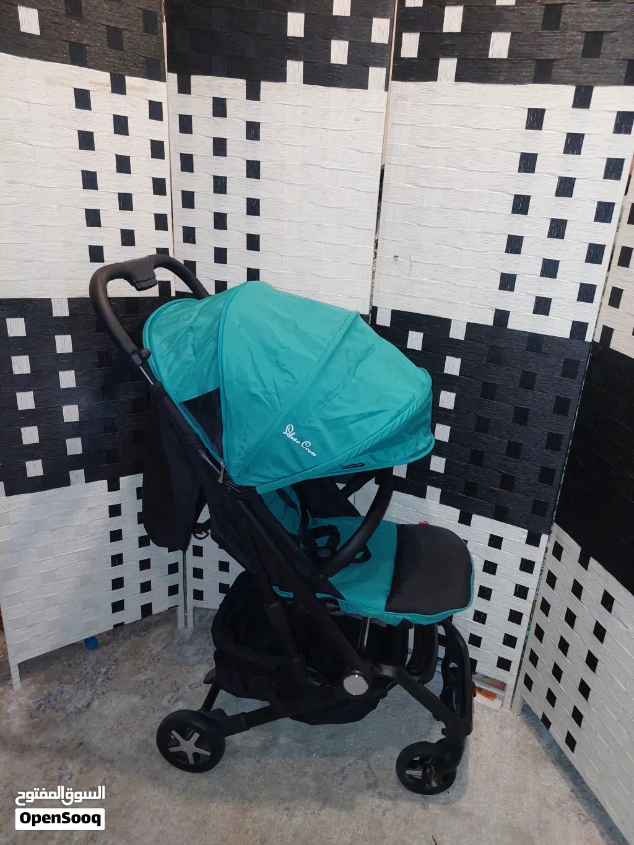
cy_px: 422
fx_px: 610
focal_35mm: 25
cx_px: 317
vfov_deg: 69.4
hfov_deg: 54.9
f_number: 1.8
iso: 320
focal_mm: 5.23
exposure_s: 1/50
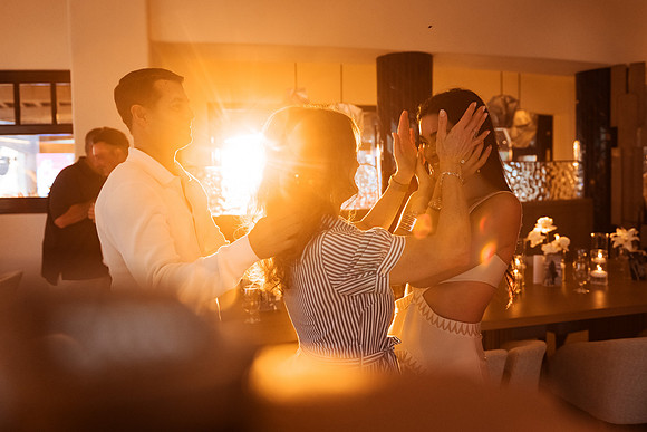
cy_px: 193
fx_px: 506
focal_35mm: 28
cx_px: 334
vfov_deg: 46.1
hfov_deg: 65.2
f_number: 2.8
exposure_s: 1/500
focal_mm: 24
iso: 2000
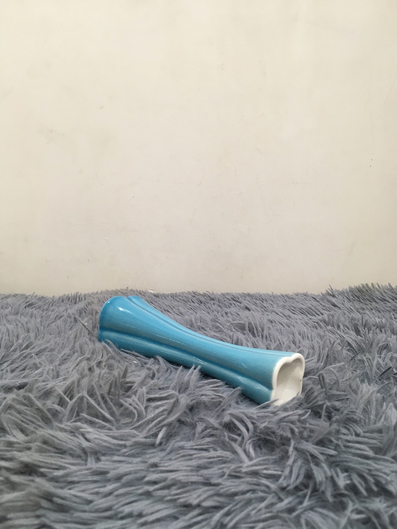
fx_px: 443
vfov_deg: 61.7
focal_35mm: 29
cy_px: 264
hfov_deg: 48.2
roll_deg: -0.8
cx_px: 198
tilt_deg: -10.5
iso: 80
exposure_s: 1/33
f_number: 2.2
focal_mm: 4.15
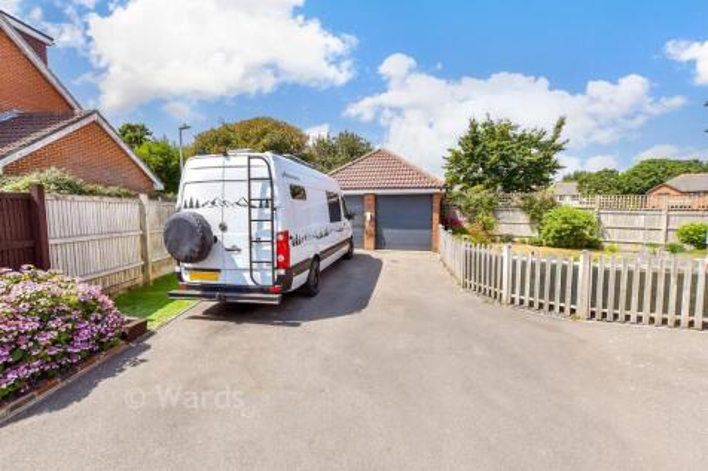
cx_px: 354
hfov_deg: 100.4
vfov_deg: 77.3
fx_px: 295
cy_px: 236
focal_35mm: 15
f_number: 6.3
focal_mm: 10
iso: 400
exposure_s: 1/1000
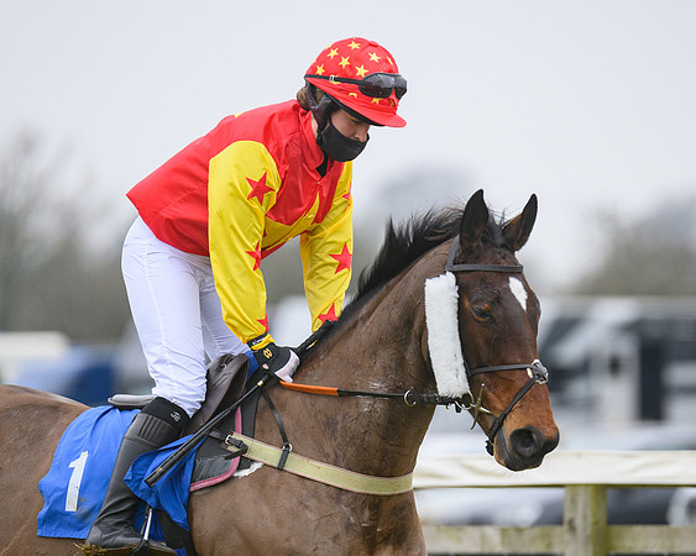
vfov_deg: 3.8
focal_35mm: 412
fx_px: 8480
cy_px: 268
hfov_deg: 4.7
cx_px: 389
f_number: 5
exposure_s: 1/1250
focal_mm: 300
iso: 1250
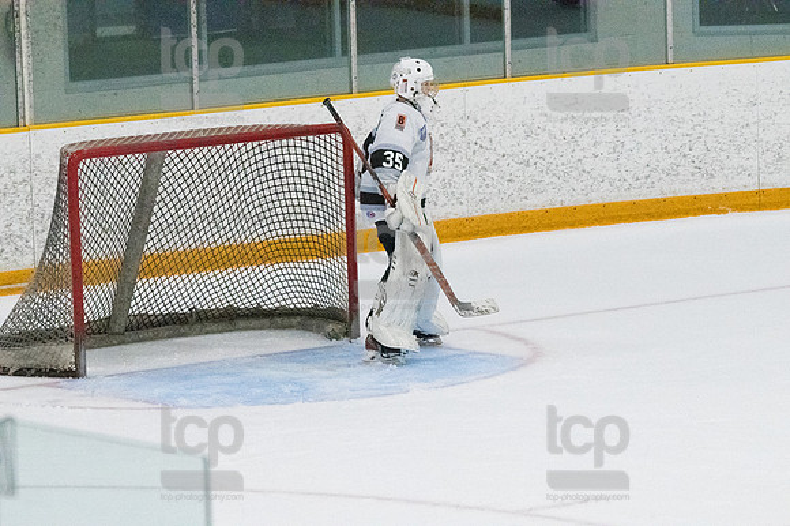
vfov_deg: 4.6
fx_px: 6579
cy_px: 263
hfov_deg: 6.9
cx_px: 395
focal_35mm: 300
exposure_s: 1/1600
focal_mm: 200
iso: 8000
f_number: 5
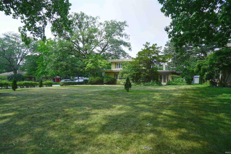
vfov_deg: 55.2
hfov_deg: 76.1
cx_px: 116
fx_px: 148
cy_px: 77
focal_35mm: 23
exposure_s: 1/80
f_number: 9
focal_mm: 23
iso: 100
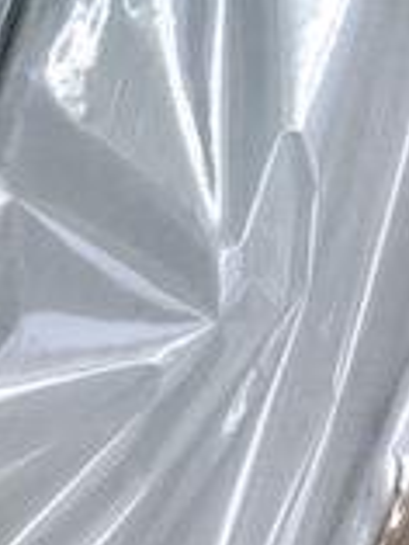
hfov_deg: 12.9
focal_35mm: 114
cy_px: -142
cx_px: 24
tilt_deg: -85.3
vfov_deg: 16.4
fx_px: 1793
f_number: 1.8
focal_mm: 3.99
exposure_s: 1/60
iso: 25
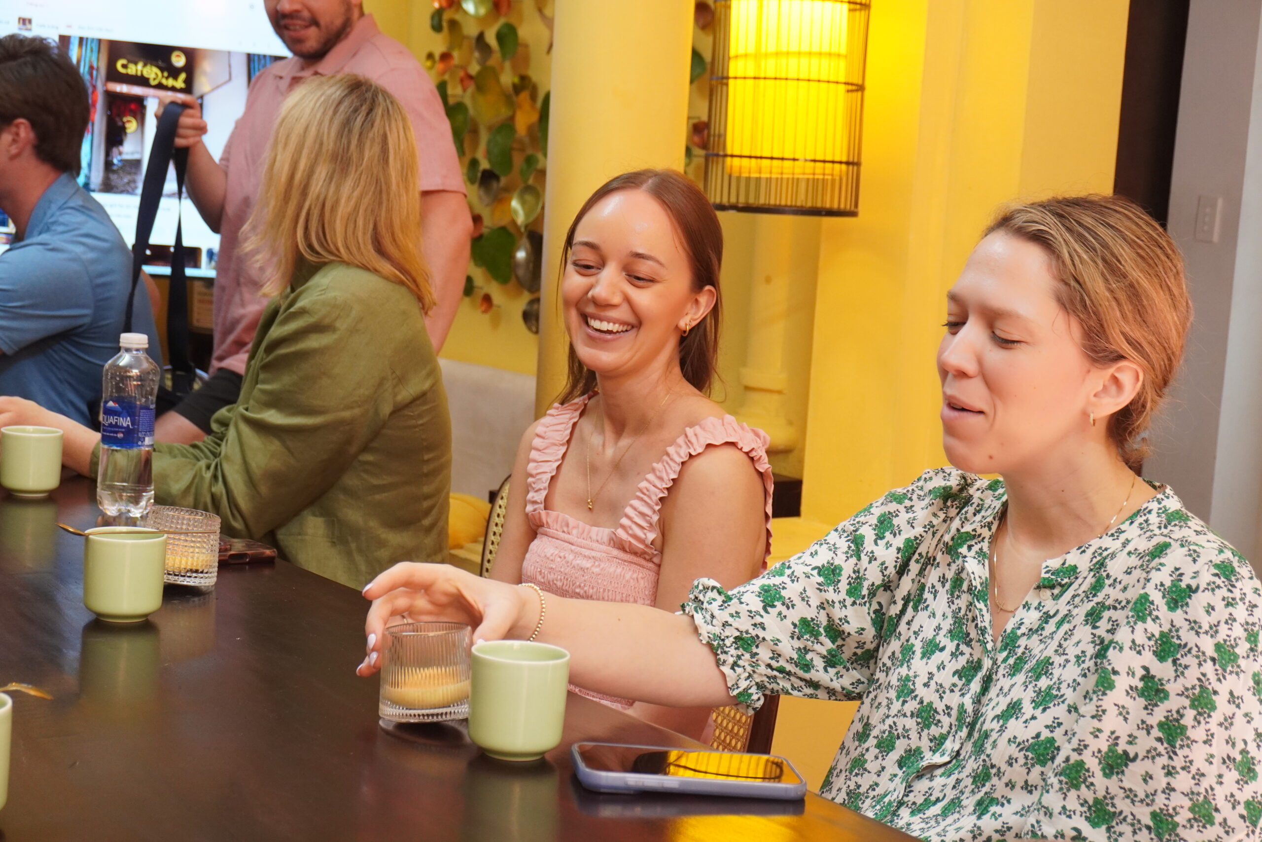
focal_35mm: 57
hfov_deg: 35.1
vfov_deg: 23.8
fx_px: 1998
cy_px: 421
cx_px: 631
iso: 1250
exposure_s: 1/50
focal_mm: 38
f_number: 6.3
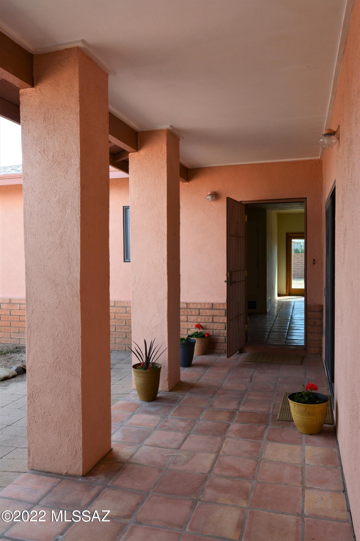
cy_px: 270
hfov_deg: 45.7
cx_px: 180
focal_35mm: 28
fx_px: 428
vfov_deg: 64.6
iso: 400
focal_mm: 19
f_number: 9
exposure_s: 1/100
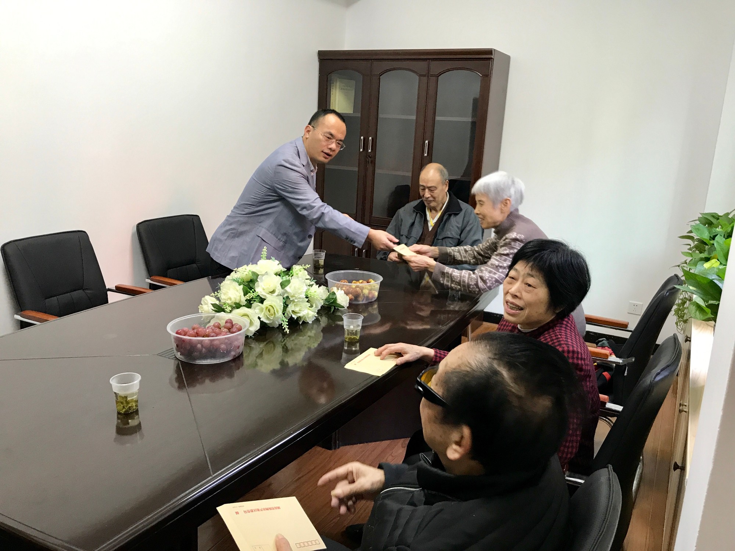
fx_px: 595
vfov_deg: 49.7
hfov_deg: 63.4
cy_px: 276
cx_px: 368
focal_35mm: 28
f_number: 1.8
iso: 40
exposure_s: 1/17
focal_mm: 3.99
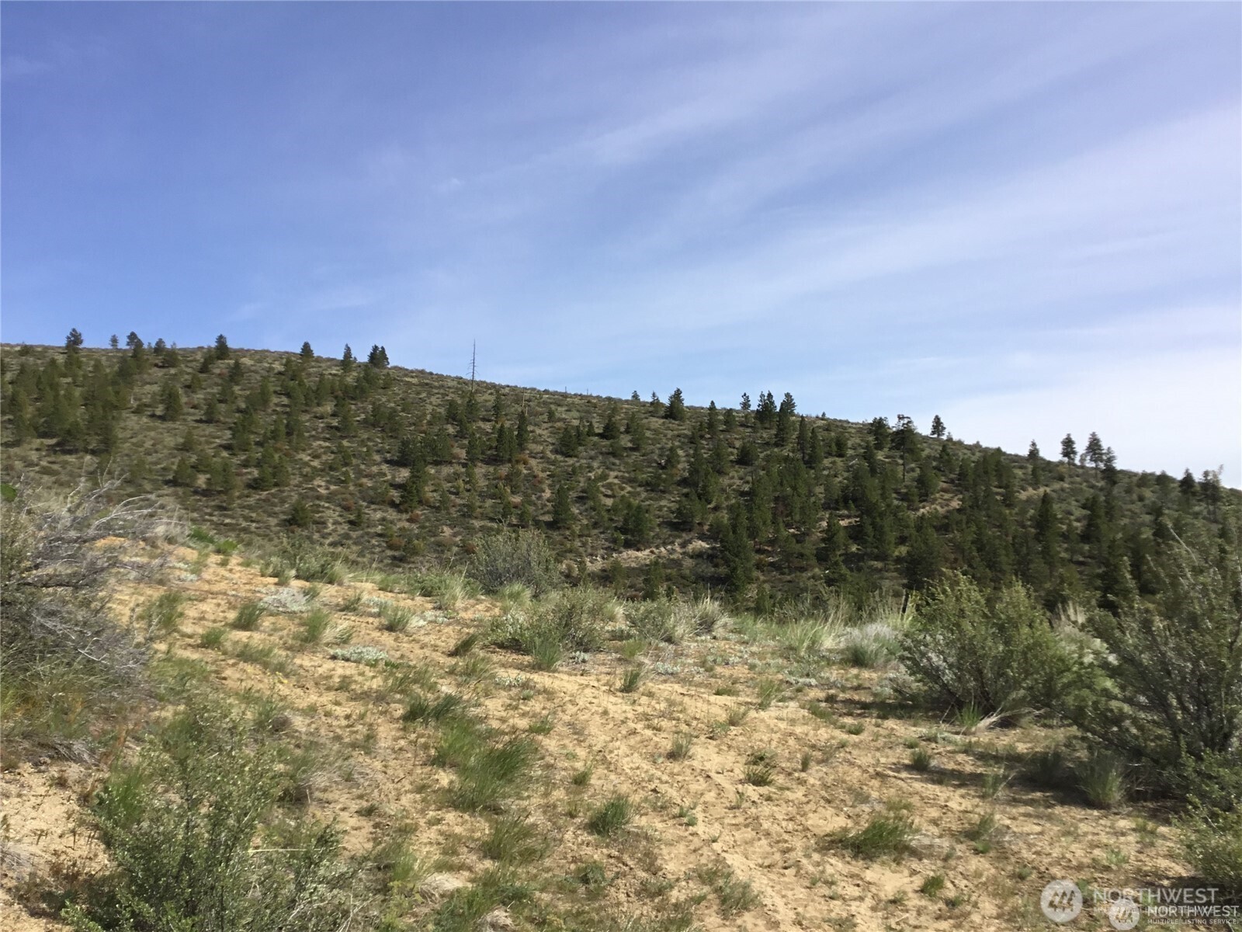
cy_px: 466
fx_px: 1112
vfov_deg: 45.4
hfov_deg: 58.4
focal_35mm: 31
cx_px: 621
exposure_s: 1/1456
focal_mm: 3.3
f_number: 2.4
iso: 25
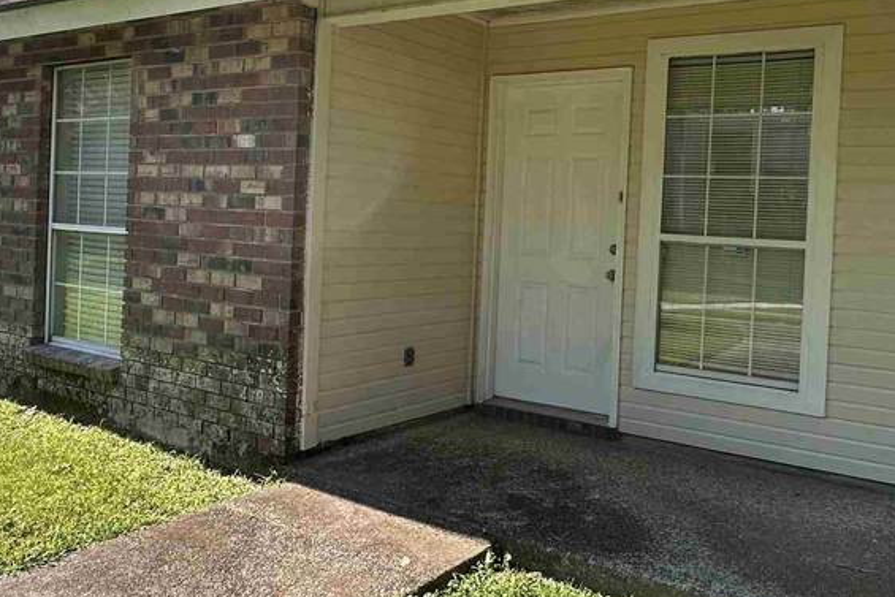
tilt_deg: +0.6
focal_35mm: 33
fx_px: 821
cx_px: 572
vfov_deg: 39.8
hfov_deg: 56.4
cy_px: 236
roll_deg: -2.6
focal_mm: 2.22
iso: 40
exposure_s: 1/358
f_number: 2.2
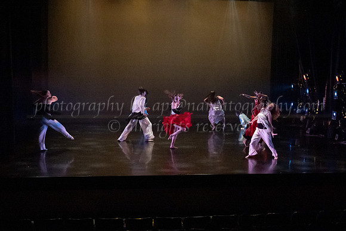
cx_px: 223
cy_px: 124
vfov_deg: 26.2
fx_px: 496
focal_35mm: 52
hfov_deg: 38.2
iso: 5000
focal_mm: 40
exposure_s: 1/400
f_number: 2.8
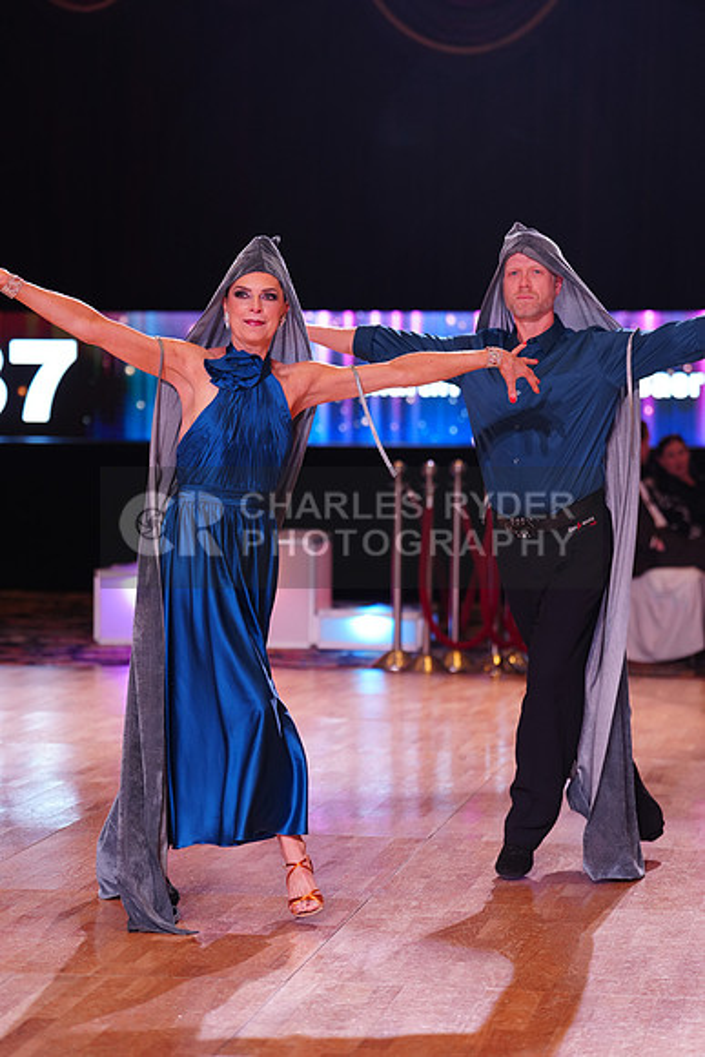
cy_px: 528
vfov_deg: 20.4
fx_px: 2936
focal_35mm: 100
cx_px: 352
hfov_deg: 13.7
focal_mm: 100
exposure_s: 1/250
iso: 800
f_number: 2.8
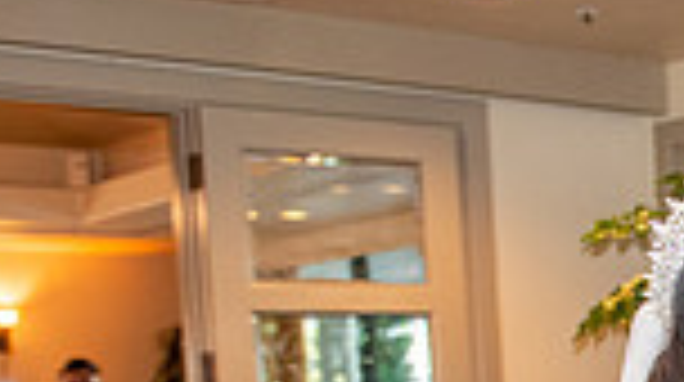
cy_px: 586
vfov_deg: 11.9
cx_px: 1017
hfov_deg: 19.5
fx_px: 1739
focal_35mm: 96
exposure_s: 1/125
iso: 1600
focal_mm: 24
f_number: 3.5
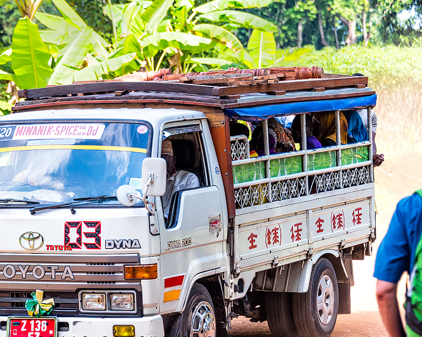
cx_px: 178
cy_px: 160
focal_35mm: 188
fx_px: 2348
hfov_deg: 10.3
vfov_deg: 8.2
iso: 500
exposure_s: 1/1000
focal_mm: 135
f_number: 5.6
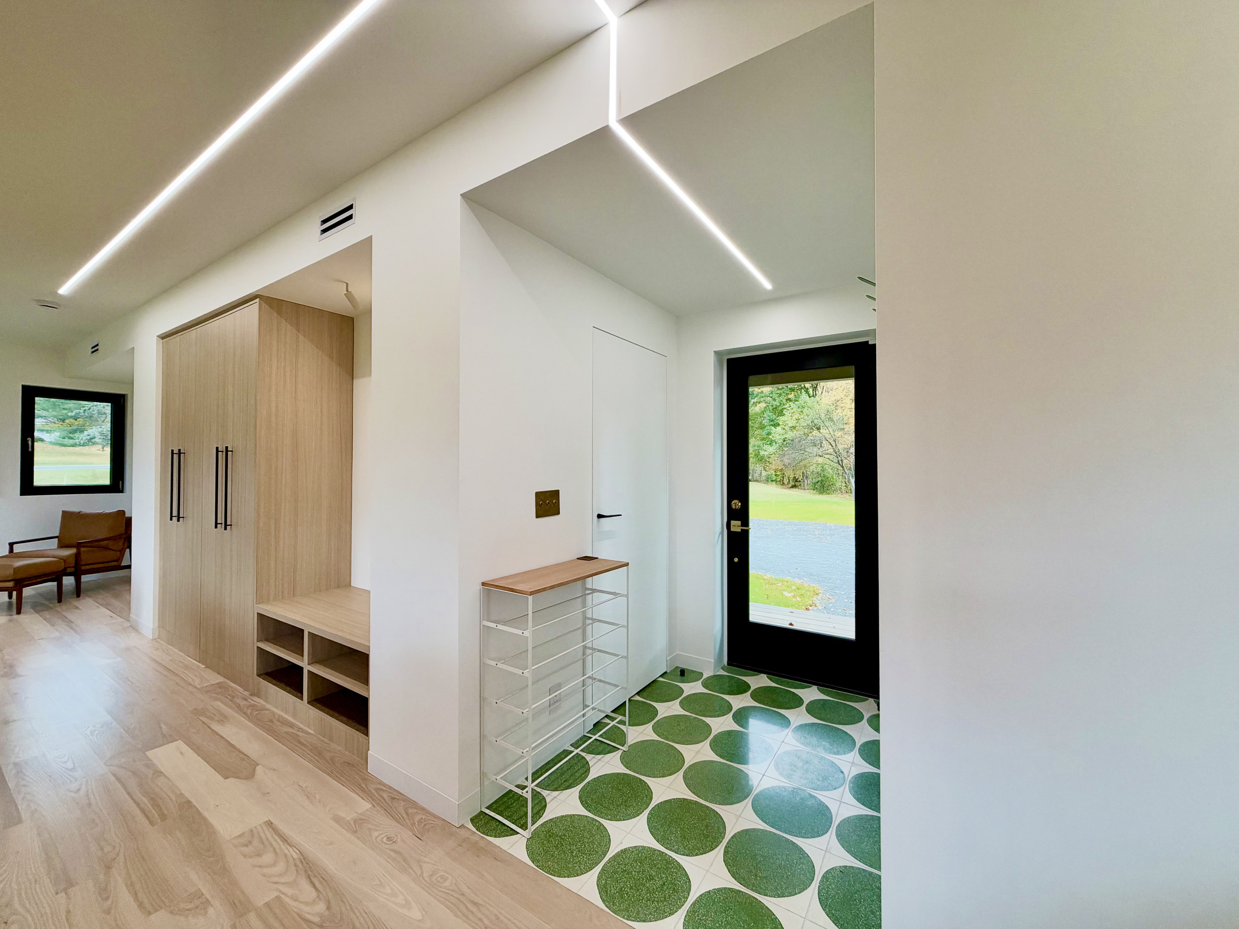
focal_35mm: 14
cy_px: 464
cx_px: 620
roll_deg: +0.1
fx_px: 501
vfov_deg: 85.7
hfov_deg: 102.1
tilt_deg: +0.3
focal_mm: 2.22
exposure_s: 1/118
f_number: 2.2
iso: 125
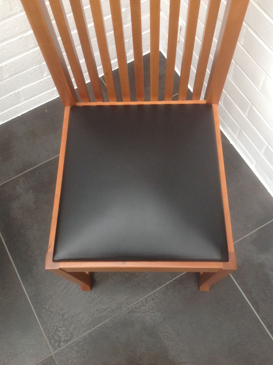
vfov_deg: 51.4
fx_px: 379
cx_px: 140
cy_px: 183
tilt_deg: -68.0
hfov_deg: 39.6
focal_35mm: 36
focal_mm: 4.28
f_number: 2.4
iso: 160
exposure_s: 1/15
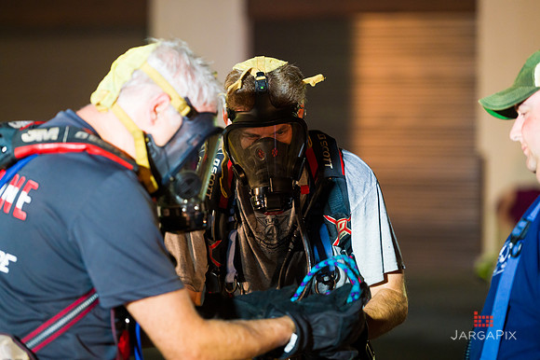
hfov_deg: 14.2
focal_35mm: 145
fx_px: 2174
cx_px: 270
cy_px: 180
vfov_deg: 9.5
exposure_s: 1/125
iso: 3200
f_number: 3.2
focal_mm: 145
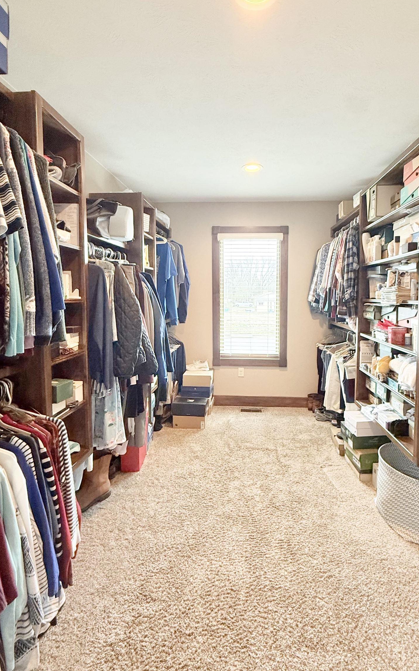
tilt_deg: -6.0
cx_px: 239
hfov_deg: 74.4
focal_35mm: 15
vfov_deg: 101.5
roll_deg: -0.1
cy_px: 335
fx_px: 274
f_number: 2.2
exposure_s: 1/120
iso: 320
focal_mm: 2.22
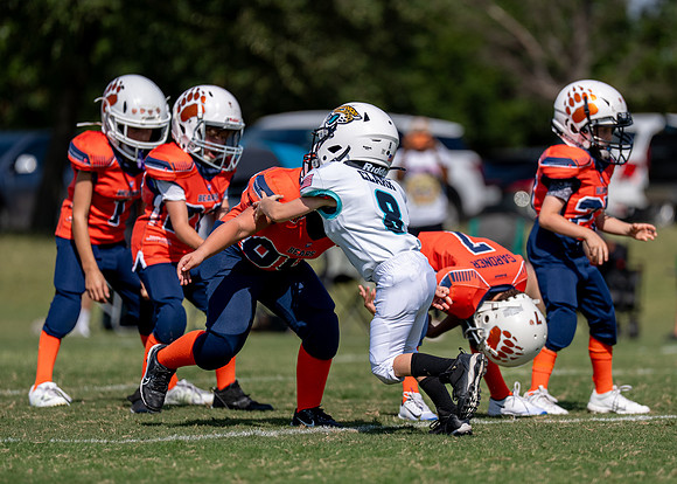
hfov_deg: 6.4
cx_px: 444
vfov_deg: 4.6
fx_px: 6062
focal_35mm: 315
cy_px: 249
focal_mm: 200
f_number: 2.8
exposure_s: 1/4000
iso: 125
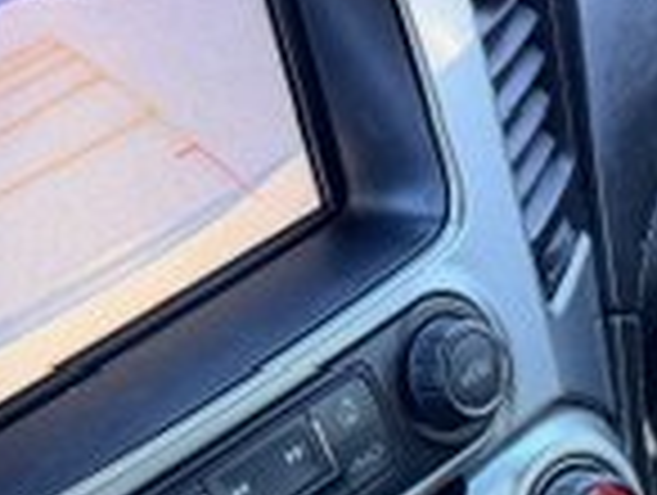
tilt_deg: -44.4
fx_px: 1996
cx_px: 486
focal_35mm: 105
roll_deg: +4.4
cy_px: 693
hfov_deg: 18.6
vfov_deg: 13.5
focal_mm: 6.76
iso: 200
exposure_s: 1/66
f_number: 1.78
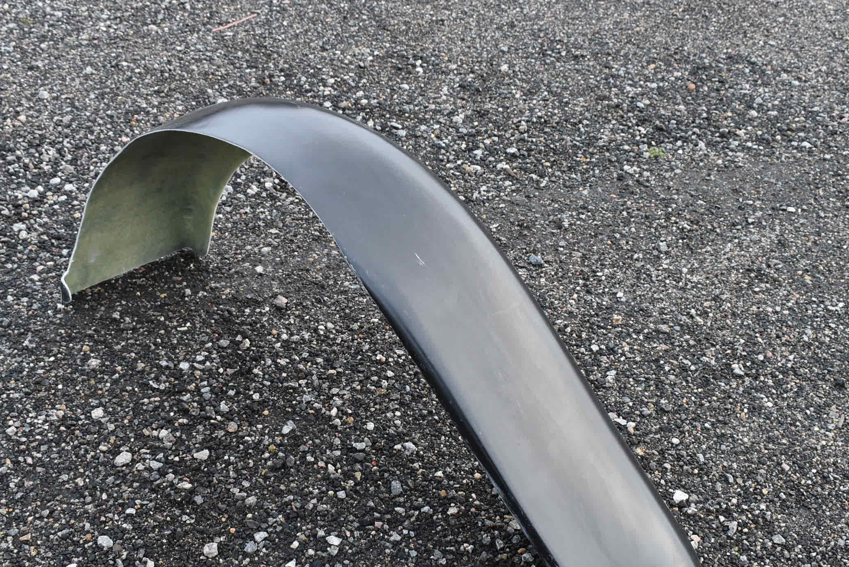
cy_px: 322
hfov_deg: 39.8
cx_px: 427
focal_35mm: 50
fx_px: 1174
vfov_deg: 27.2
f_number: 7.1
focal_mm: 23
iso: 1250
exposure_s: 1/200
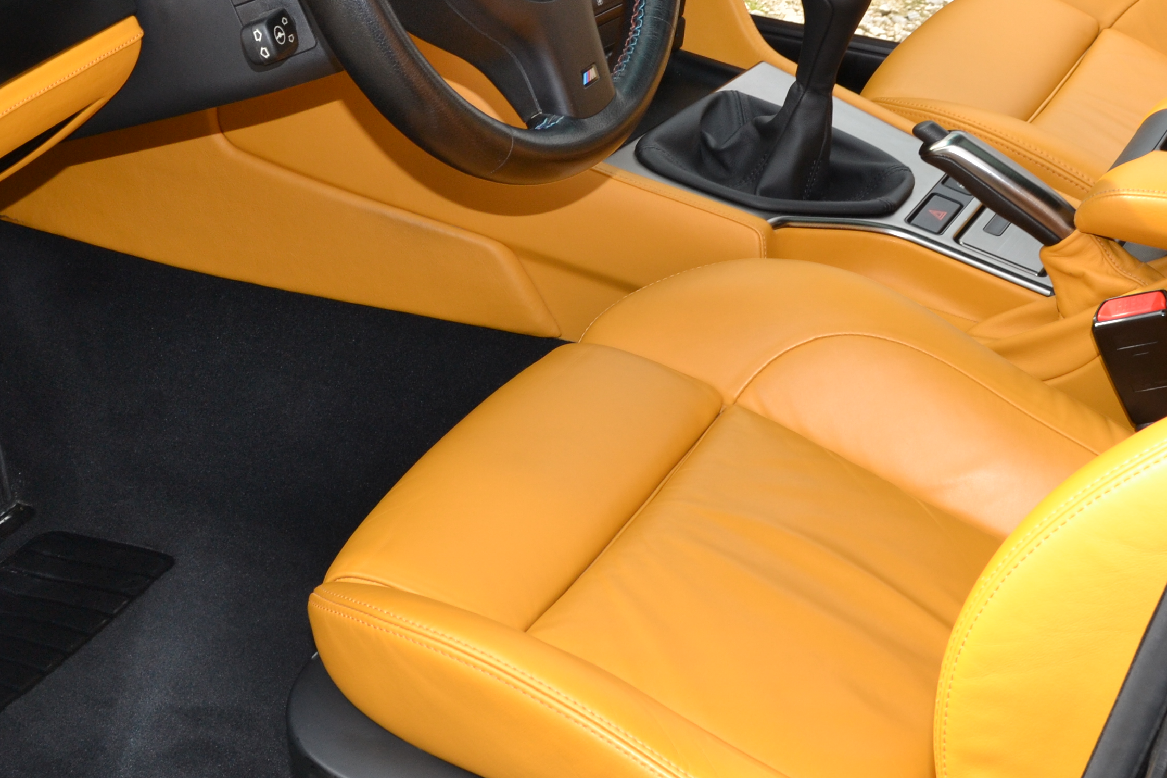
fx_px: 2398
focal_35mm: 74
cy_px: 190
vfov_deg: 18.3
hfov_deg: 27.3
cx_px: 596
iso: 180
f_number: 8
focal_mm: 24
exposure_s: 1/60
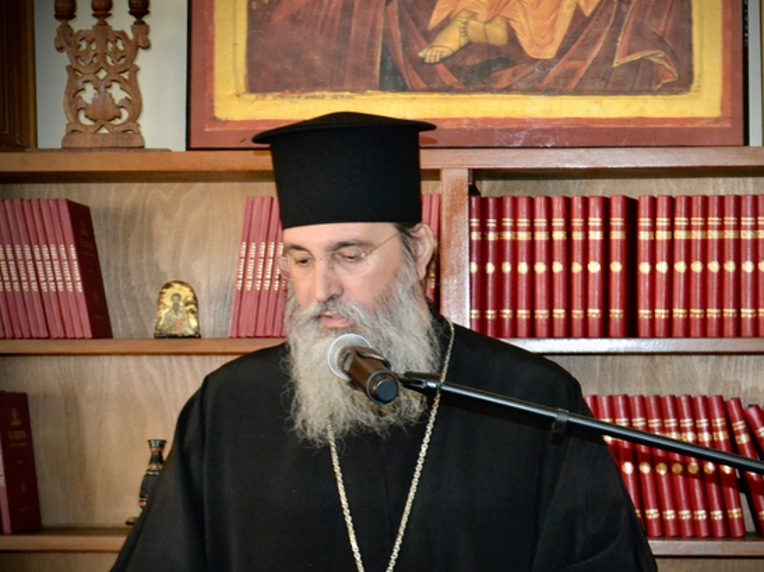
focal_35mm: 102
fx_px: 2242
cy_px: 312
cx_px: 447
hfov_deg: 19.3
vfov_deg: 14.6
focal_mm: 55
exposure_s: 1/60
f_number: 5.6
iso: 3200
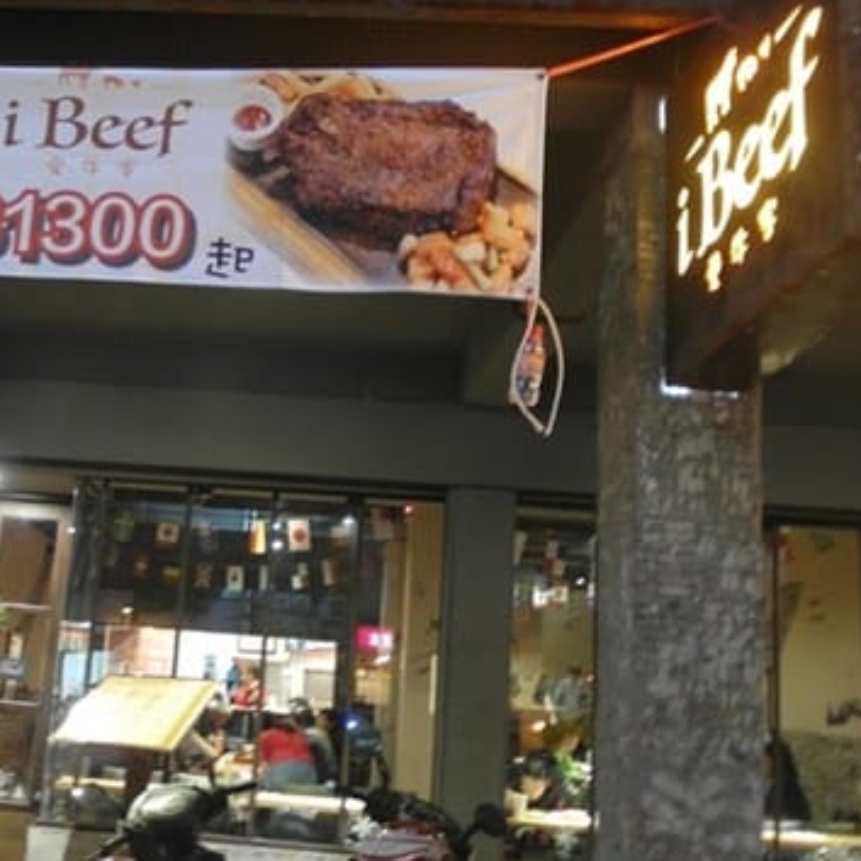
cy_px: 455
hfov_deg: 41.9
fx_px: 1097
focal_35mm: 39
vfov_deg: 42.8
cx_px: 243
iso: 400
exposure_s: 1/15
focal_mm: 5.2
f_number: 1.4
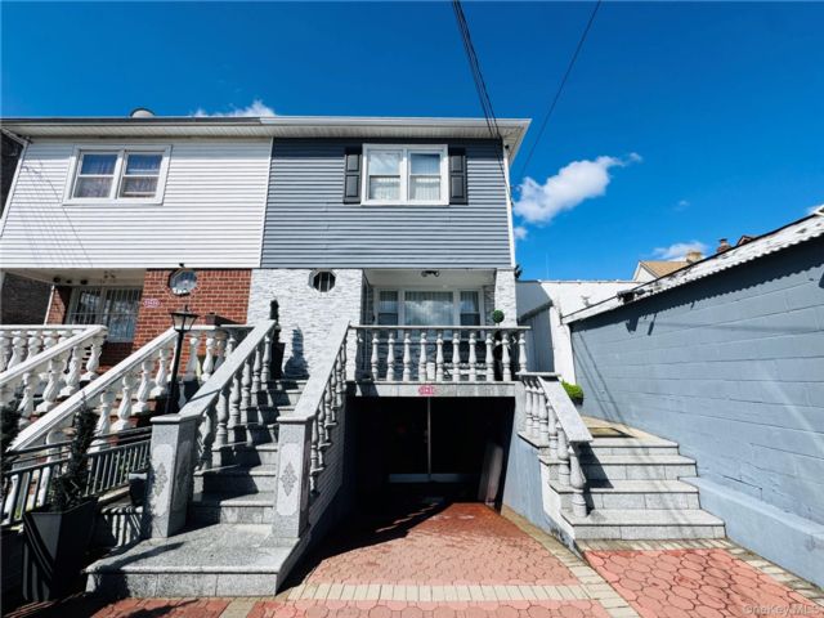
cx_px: 412
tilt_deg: +10.8
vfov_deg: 85.7
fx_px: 333
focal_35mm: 14
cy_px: 309
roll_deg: -1.7
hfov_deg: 102.1
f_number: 2.2
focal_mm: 2.22
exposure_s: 1/3247
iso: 50
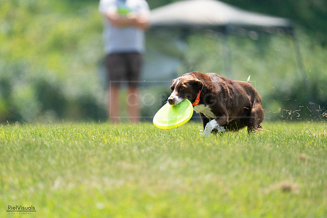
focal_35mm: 617
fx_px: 5607
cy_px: 109
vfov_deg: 2.2
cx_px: 161
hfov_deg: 3.3
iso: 2500
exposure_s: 1/4000
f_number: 6.3
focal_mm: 600
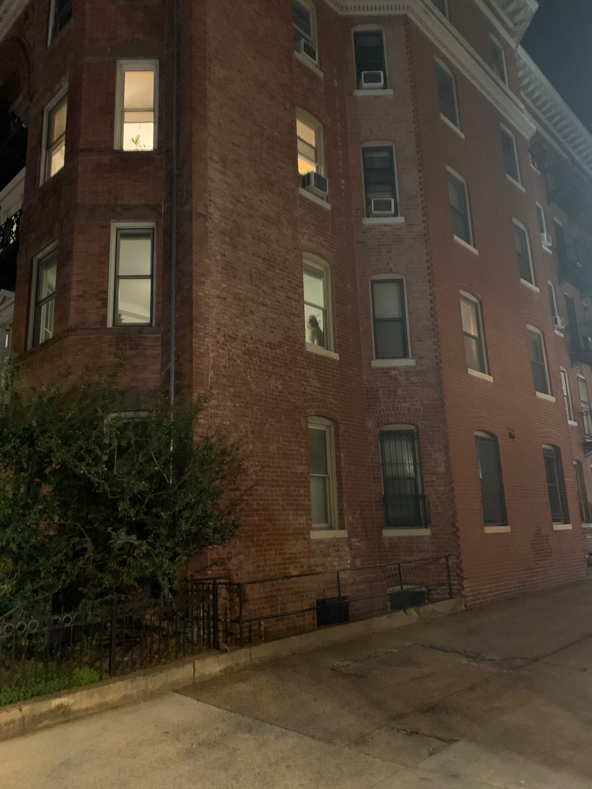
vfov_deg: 67.3
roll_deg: +1.3
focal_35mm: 26
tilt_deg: +13.0
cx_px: 296
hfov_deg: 53.1
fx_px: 593
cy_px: 394
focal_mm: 4.25
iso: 1000
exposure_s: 1/15
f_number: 1.8
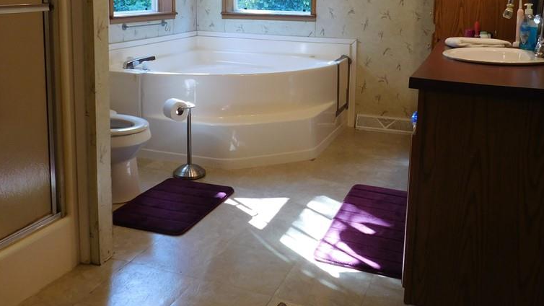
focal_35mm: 37
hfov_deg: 54.0
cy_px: 65
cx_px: 263
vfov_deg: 31.2
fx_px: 534
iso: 125
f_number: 3.1
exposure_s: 1/30
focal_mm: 4.5
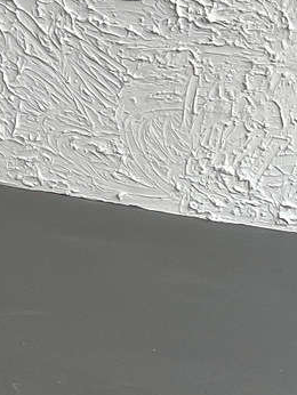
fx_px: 1531
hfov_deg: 10.2
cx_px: -296
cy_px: -35
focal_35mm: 134
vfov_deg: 14.4
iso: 40
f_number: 1.8
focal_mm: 3
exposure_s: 1/120
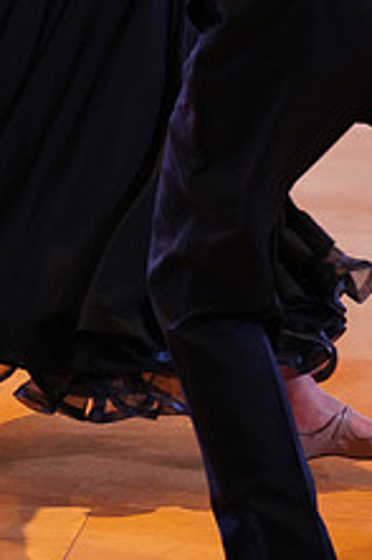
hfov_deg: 3.4
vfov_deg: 5.2
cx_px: 115
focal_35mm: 399
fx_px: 6194
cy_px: -91
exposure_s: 1/400
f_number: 2.8
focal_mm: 152
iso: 5000
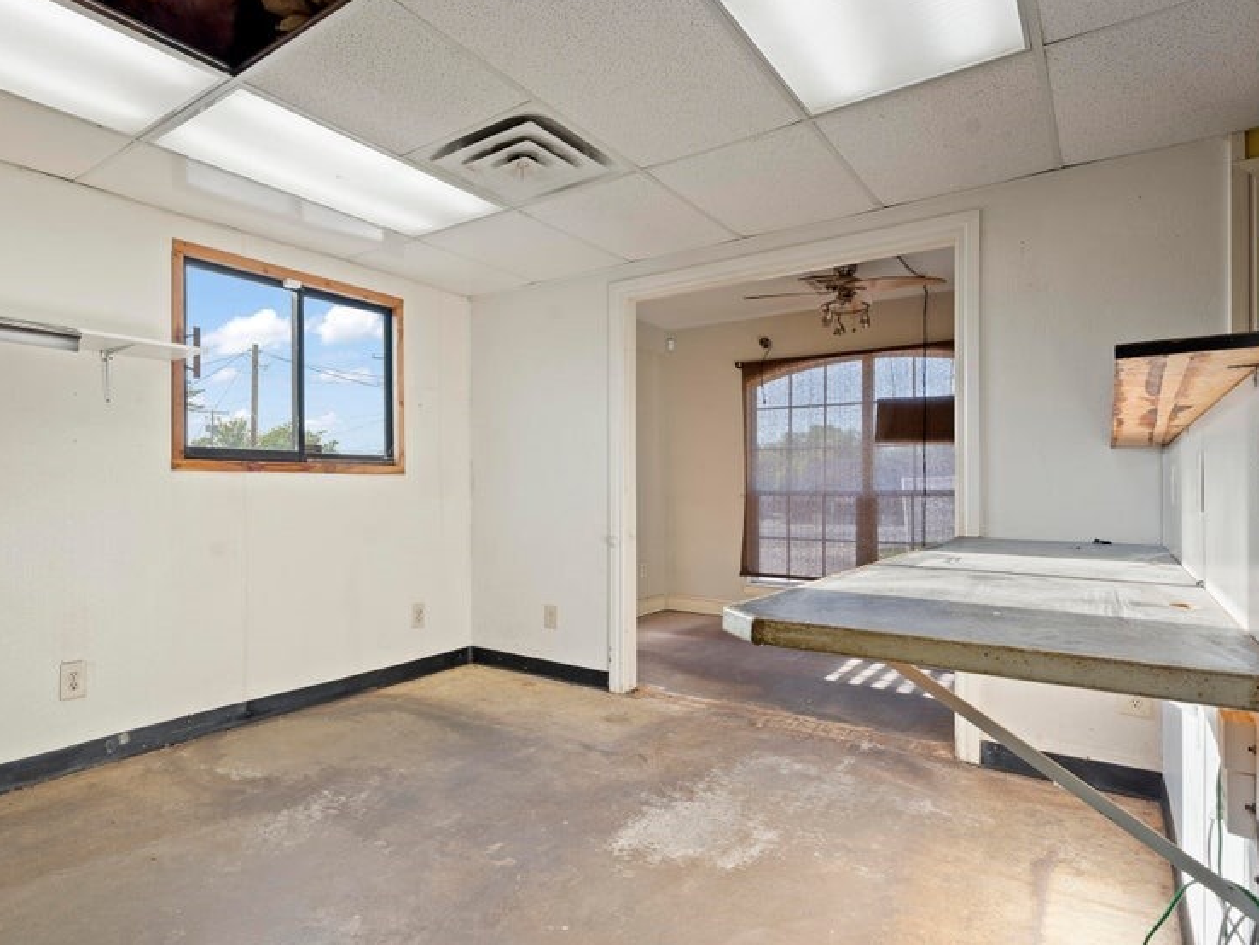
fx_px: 728
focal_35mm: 20
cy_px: 483
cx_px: 541
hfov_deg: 81.2
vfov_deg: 66.0
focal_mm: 16
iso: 200
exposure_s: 1/8
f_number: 9
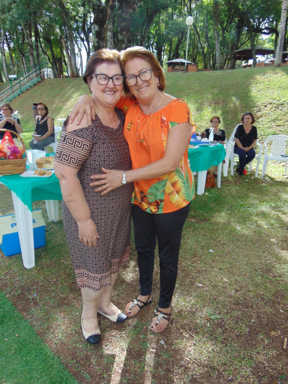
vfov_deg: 69.4
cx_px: 144
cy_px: 192
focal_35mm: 25
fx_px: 277
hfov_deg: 54.9
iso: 80
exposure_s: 1/160
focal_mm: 4.5
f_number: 3
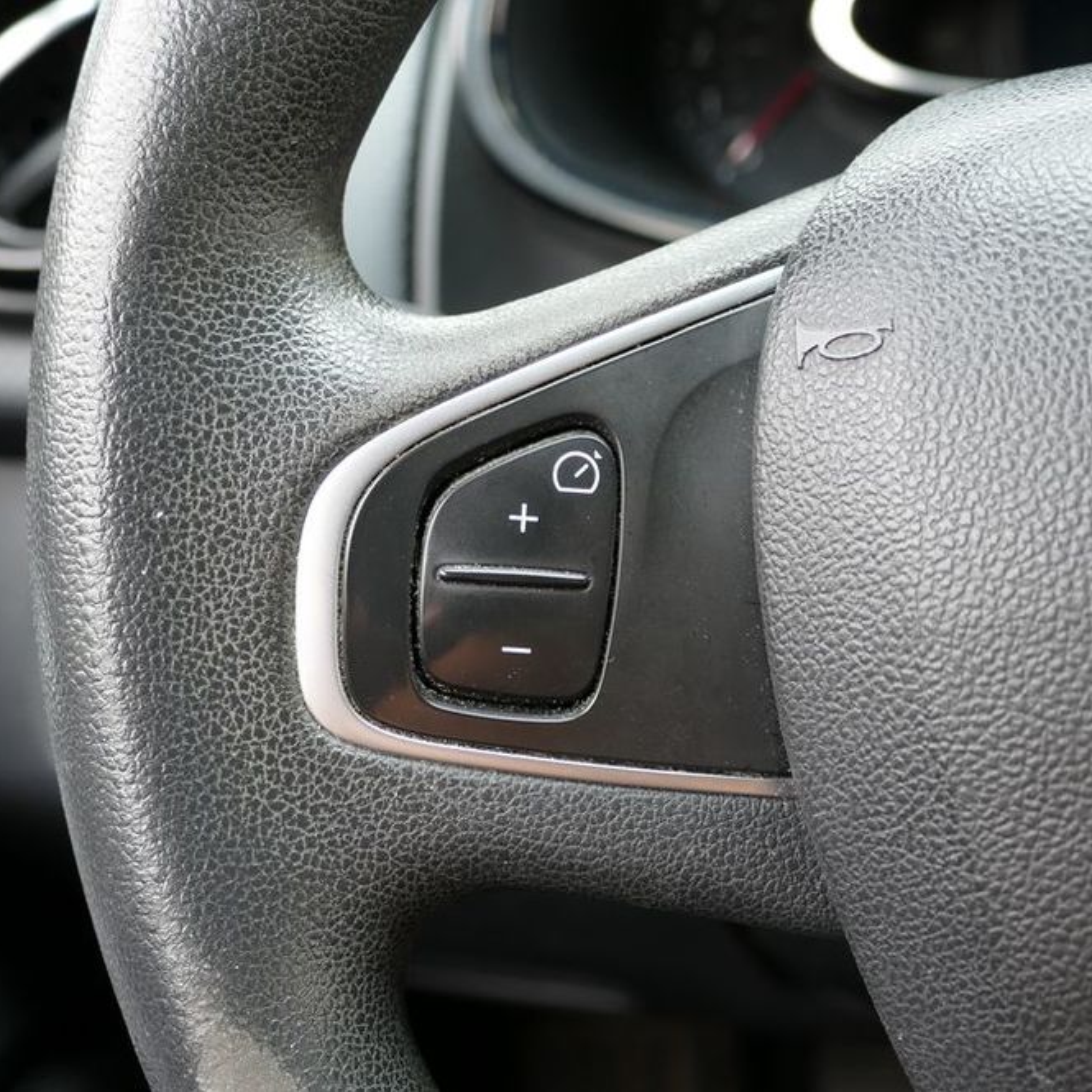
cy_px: 546
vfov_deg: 31.1
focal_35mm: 55
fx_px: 1963
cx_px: 521
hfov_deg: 31.1
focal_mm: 15.76
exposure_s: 1/80
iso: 160
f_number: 3.2
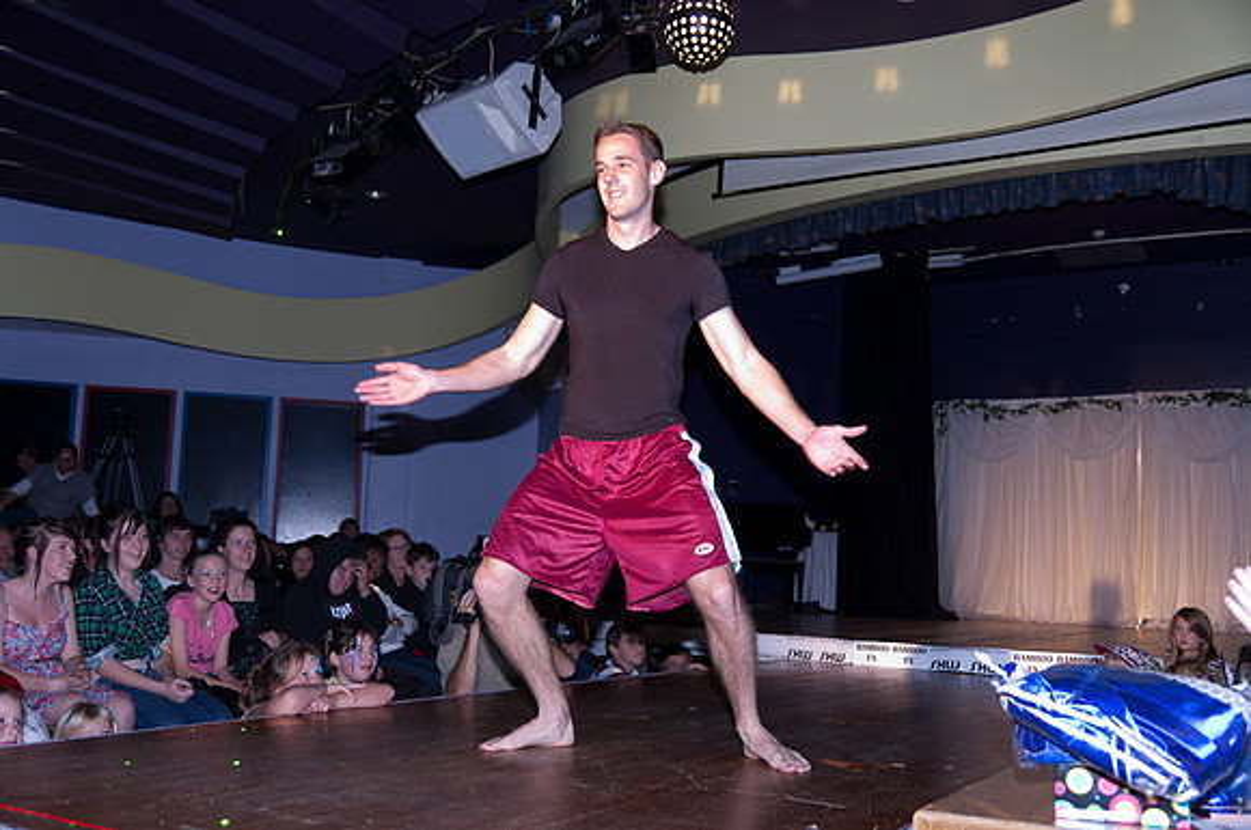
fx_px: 1249
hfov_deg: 53.2
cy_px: 415
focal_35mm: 36
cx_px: 626
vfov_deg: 36.8
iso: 800
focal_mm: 23.75
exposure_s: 1/180
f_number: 2.8
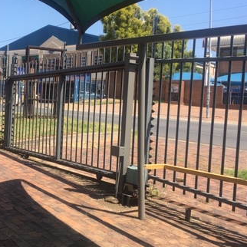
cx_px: 54
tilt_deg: -3.4
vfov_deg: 33.4
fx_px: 412
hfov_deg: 32.6
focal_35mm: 51
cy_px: 130
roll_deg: -2.5
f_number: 2.2
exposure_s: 1/950
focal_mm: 4.15
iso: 25
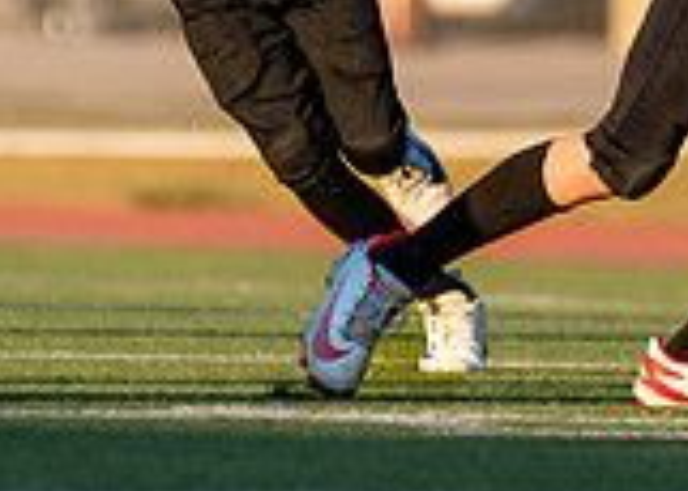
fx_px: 25578
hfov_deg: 1.5
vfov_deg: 1.1
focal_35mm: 1309
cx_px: 594
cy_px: -47
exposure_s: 1/1000
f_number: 2.8
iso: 100
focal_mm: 200
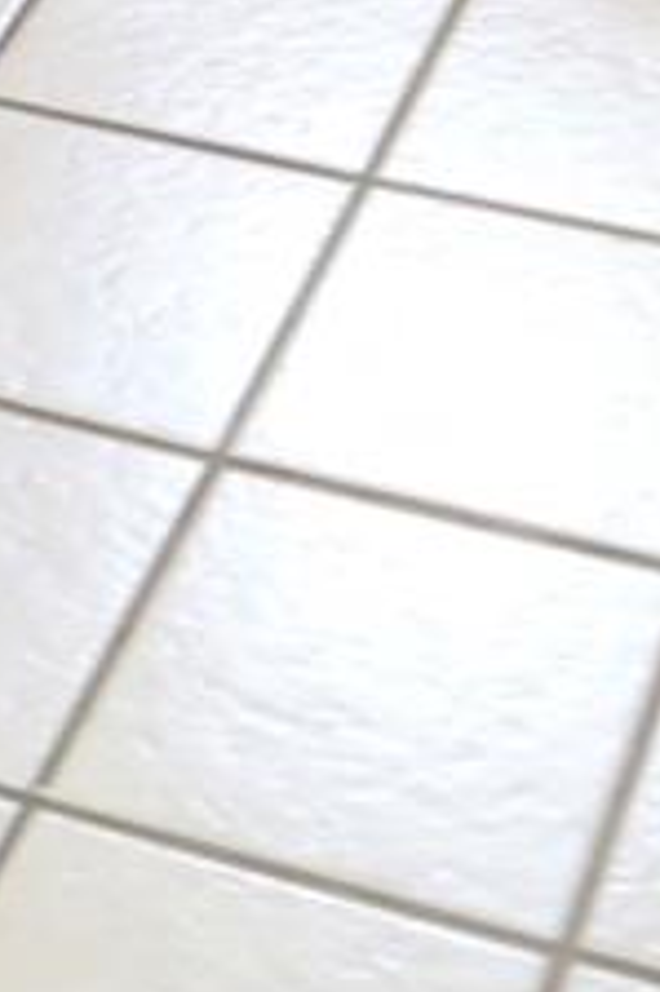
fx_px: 4434
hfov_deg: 8.3
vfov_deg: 11.3
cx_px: -328
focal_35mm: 161
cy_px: -1112
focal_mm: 30
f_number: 5.6
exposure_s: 1/4
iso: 100
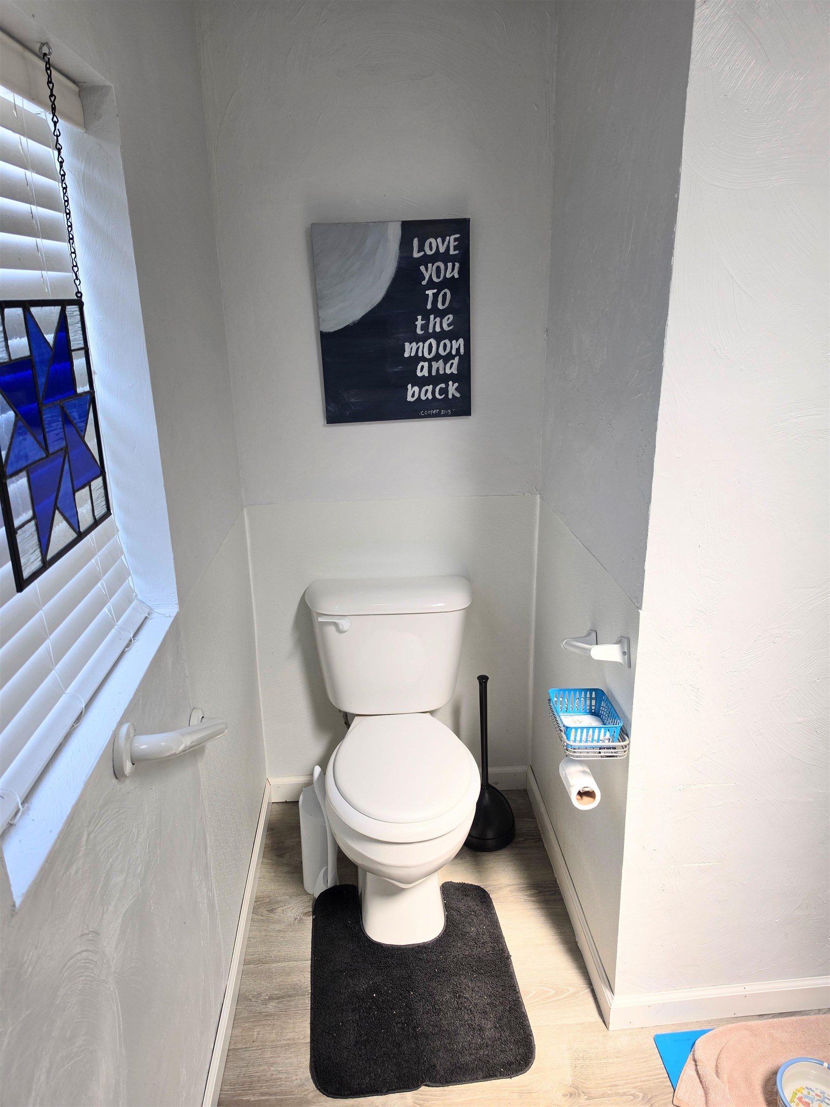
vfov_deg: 73.9
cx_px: 415
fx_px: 735
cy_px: 554
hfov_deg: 58.9
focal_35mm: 23
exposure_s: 1/180
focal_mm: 6.5
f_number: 1.4
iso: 32
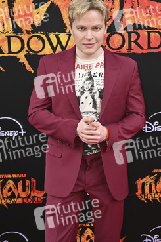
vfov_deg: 31.5
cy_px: 116
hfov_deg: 21.2
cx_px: 87
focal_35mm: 64
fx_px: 431
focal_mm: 59
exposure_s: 1/320
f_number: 6.3
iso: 800
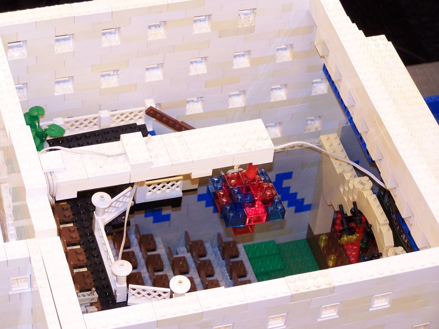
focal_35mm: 117
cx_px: 220
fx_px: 1484
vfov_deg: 12.7
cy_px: 164
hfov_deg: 16.8
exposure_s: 1/4
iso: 80
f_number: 3.2
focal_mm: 19.4
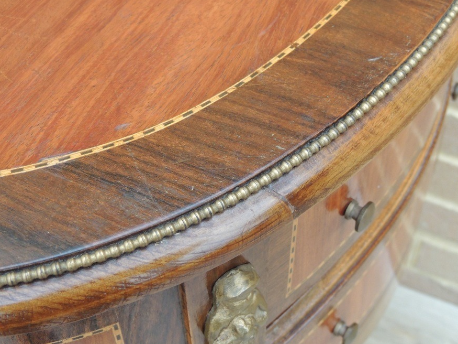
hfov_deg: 34.9
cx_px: 244
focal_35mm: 55
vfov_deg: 26.5
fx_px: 728
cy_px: 161
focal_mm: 8.3
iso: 400
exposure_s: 1/200
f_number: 3.5
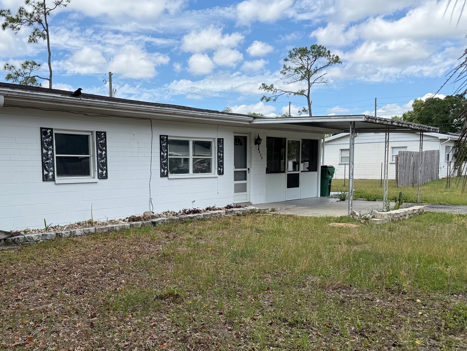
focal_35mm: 34
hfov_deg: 53.0
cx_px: 160
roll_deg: +1.1
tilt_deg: -5.2
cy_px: 211
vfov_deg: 41.6
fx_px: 459
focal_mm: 6.76
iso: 80
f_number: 1.78
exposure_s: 1/3759
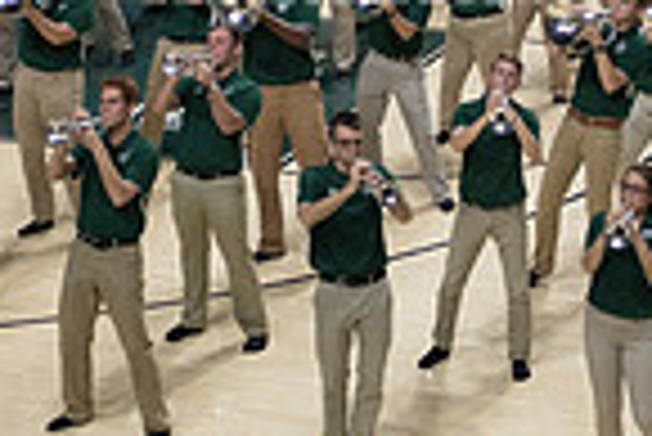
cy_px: -209
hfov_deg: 10.3
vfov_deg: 6.8
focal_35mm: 200
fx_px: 3626
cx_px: 355
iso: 2000
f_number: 2.8
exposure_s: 1/1000
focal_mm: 50
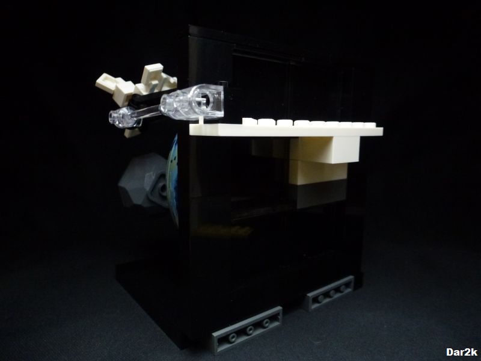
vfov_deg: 56.8
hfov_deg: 71.6
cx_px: 240
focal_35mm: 24
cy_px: 180
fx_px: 333
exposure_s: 1/4
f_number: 3.3
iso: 500
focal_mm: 4.3
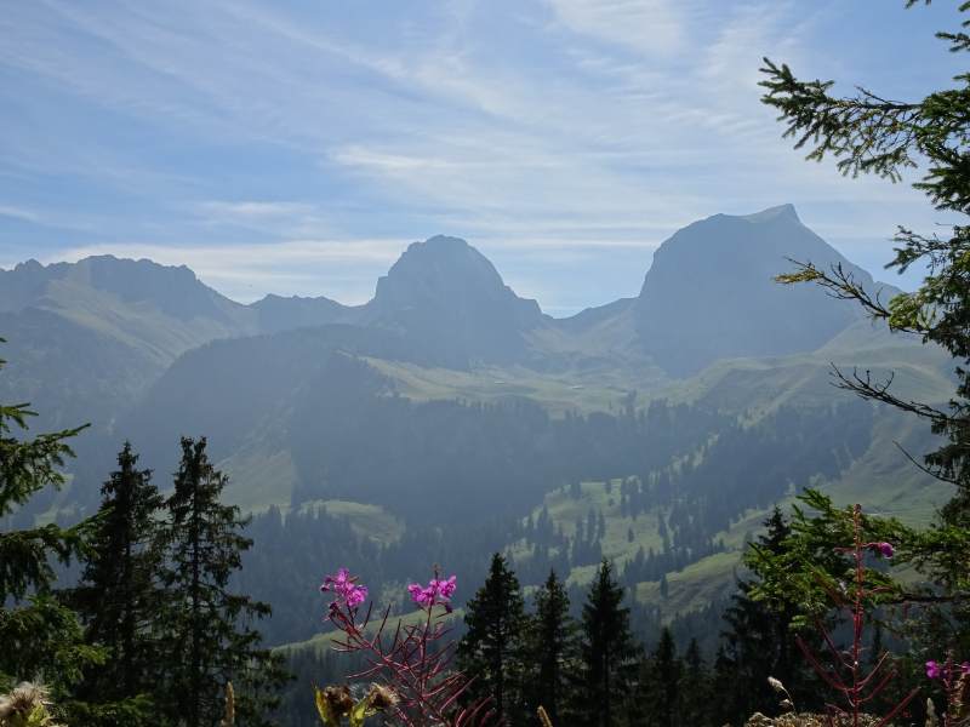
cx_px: 485
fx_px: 1205
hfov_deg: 43.9
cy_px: 364
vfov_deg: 33.6
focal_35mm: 43
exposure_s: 1/400
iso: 80
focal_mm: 7.3
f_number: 6.3
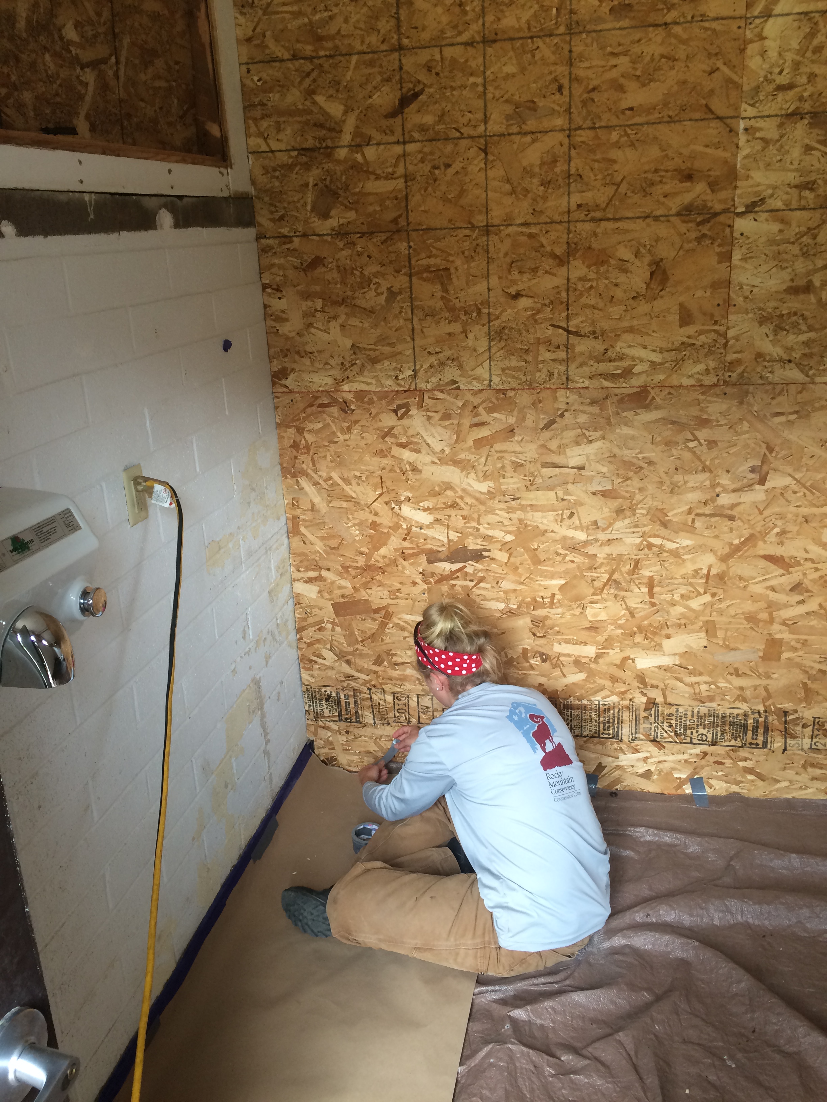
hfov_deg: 48.2
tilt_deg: -20.6
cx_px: 414
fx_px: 924
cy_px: 551
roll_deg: +4.1
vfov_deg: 61.7
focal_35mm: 29
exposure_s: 1/30
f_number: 2.2
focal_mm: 4.15
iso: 64
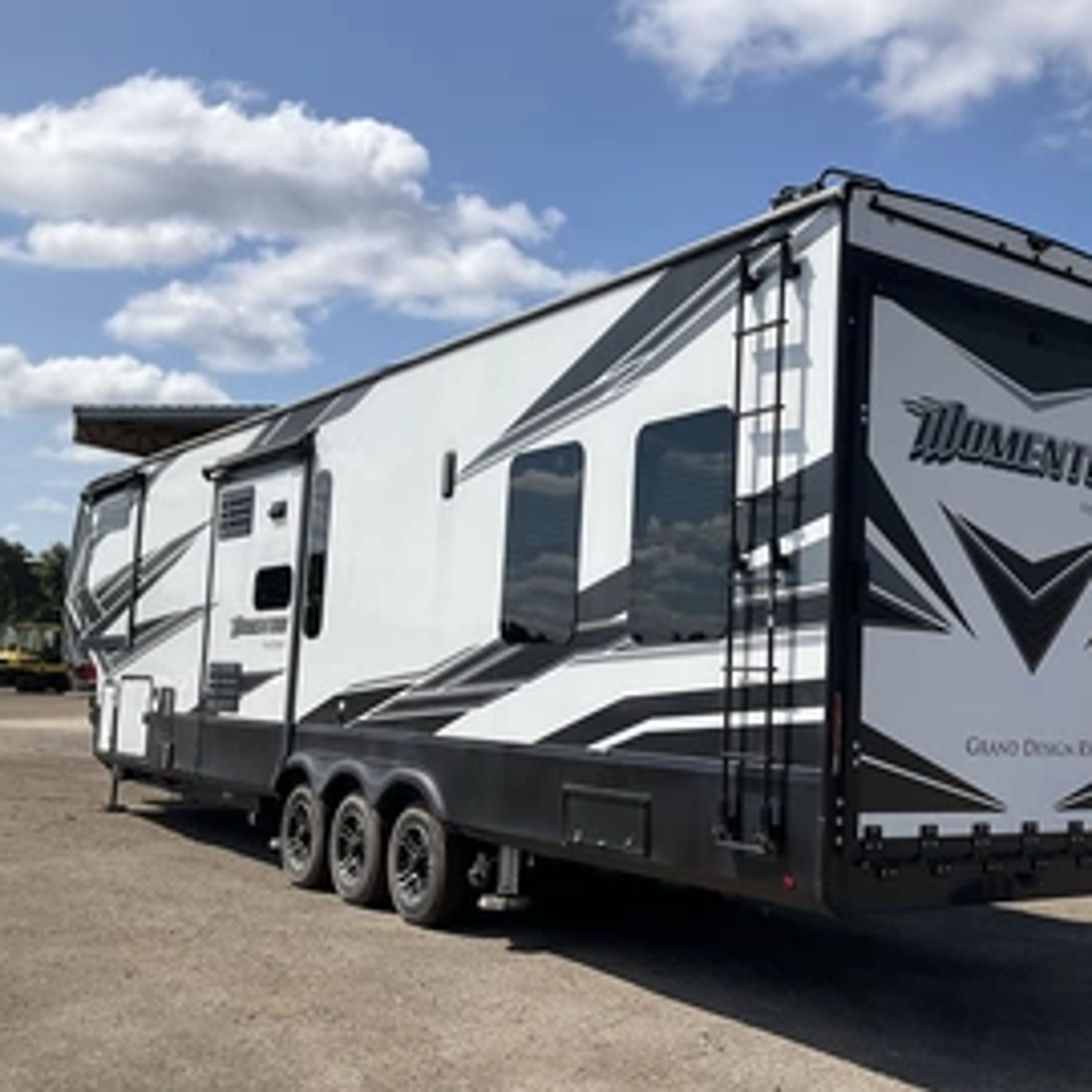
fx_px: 1356
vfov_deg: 43.9
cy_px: 558
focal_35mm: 38
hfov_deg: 43.5
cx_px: 688
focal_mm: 3
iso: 25
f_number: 1.8
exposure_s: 1/3322
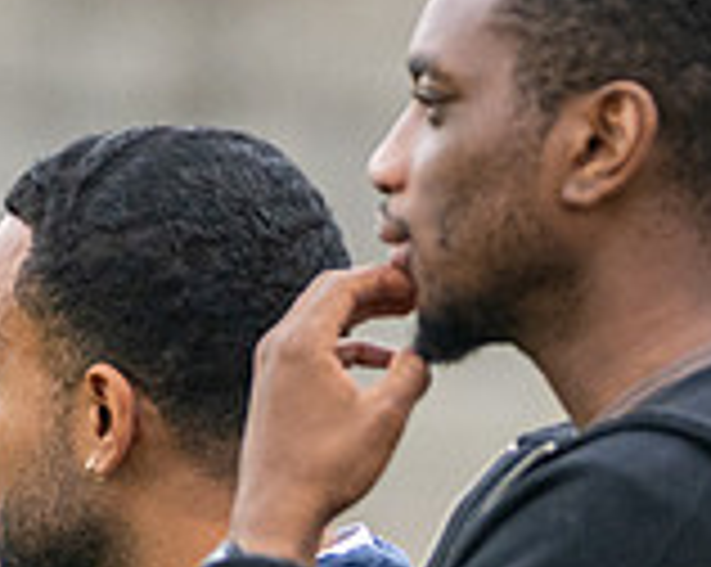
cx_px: 369
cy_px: 646
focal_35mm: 1422
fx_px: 29886
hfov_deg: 1.4
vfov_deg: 1.1
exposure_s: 1/1250
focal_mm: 195
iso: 400
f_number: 2.8
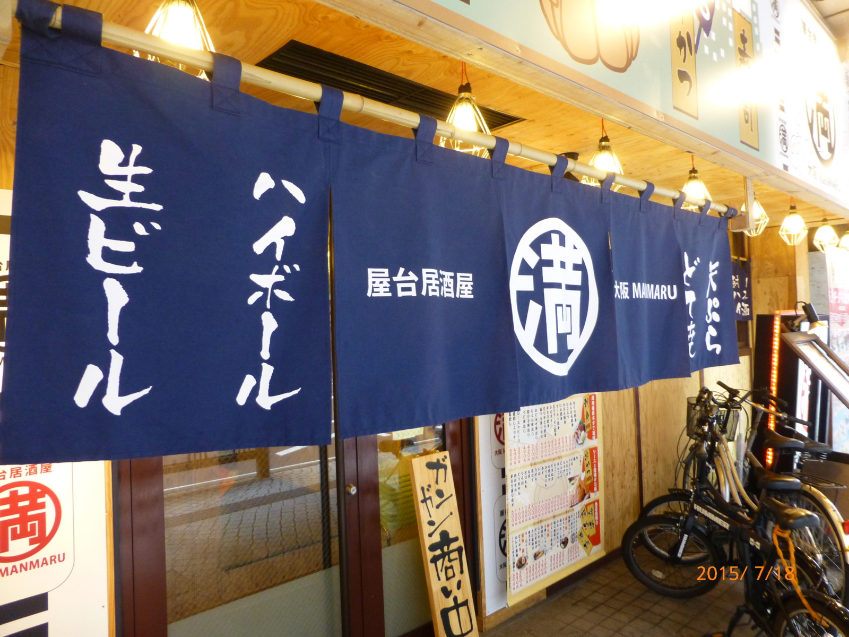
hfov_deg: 71.6
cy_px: 318
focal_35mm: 24
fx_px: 589
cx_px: 424
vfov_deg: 56.8
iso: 400
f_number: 3.3
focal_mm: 4.3
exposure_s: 1/30
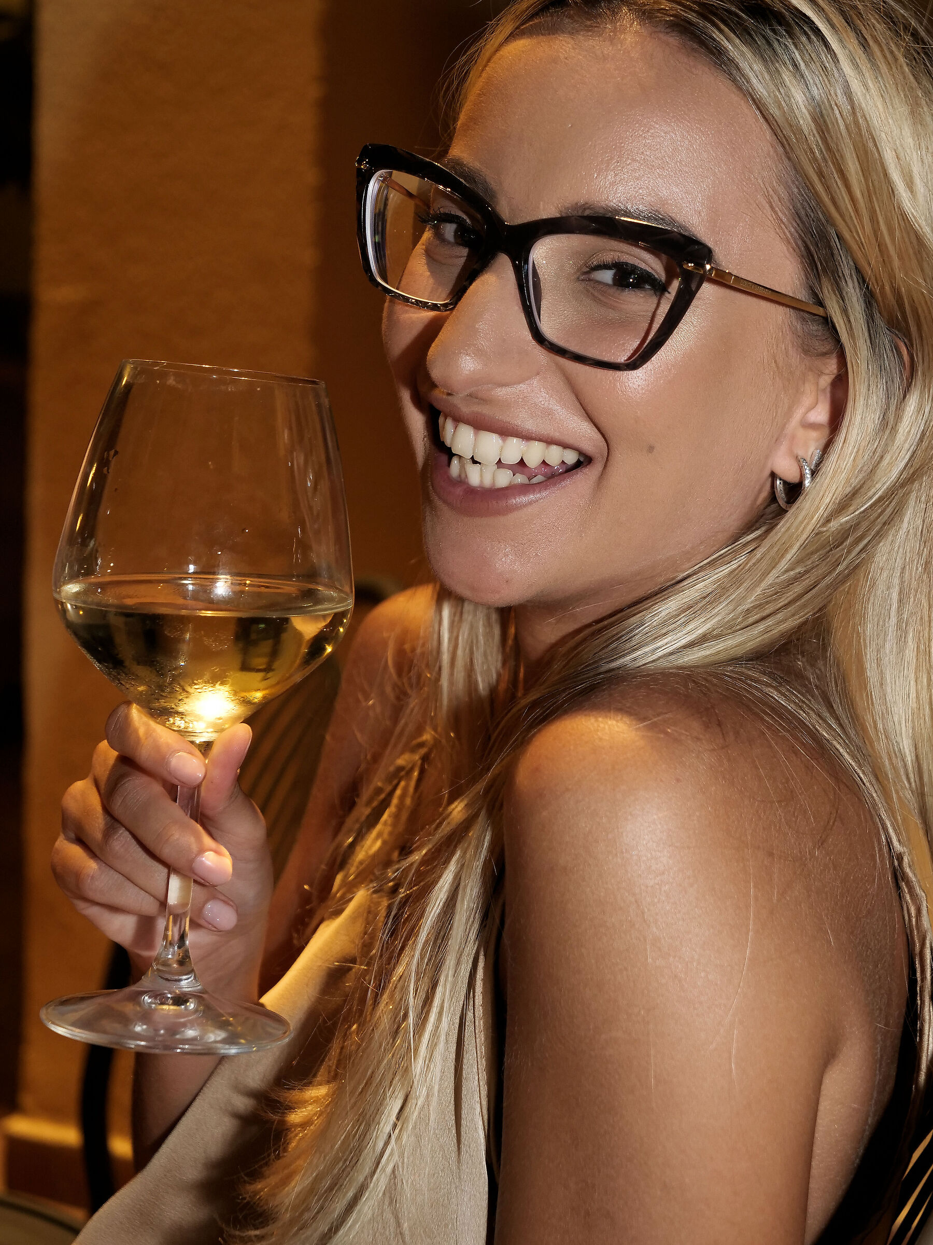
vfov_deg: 27.0
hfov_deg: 20.4
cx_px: 466
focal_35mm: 72
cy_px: 622
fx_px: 2587
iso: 800
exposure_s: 1/50
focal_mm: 36
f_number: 4
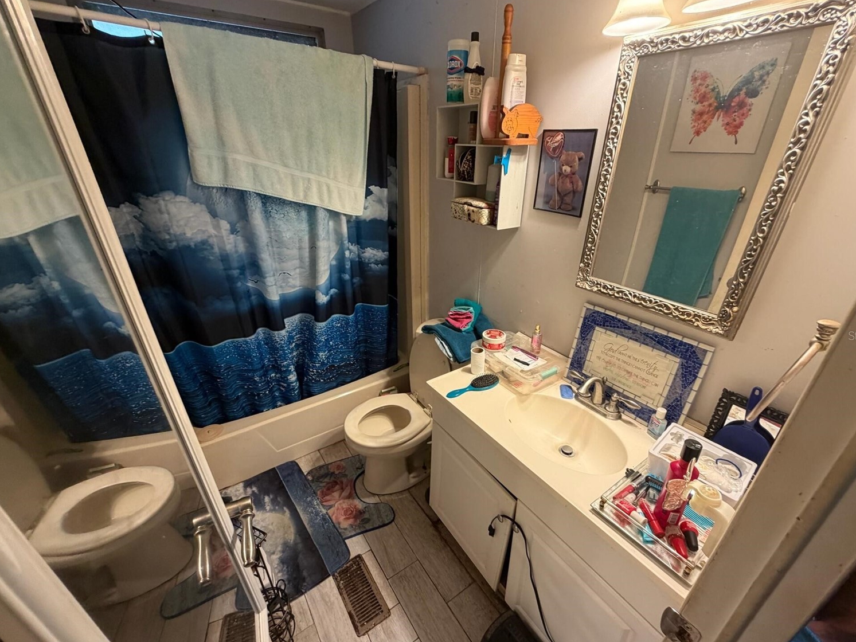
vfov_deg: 81.7
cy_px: 335
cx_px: 444
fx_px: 371
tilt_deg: -26.8
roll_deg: +0.1
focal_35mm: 15
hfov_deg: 98.1
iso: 320
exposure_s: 1/60
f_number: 2.2
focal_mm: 2.22
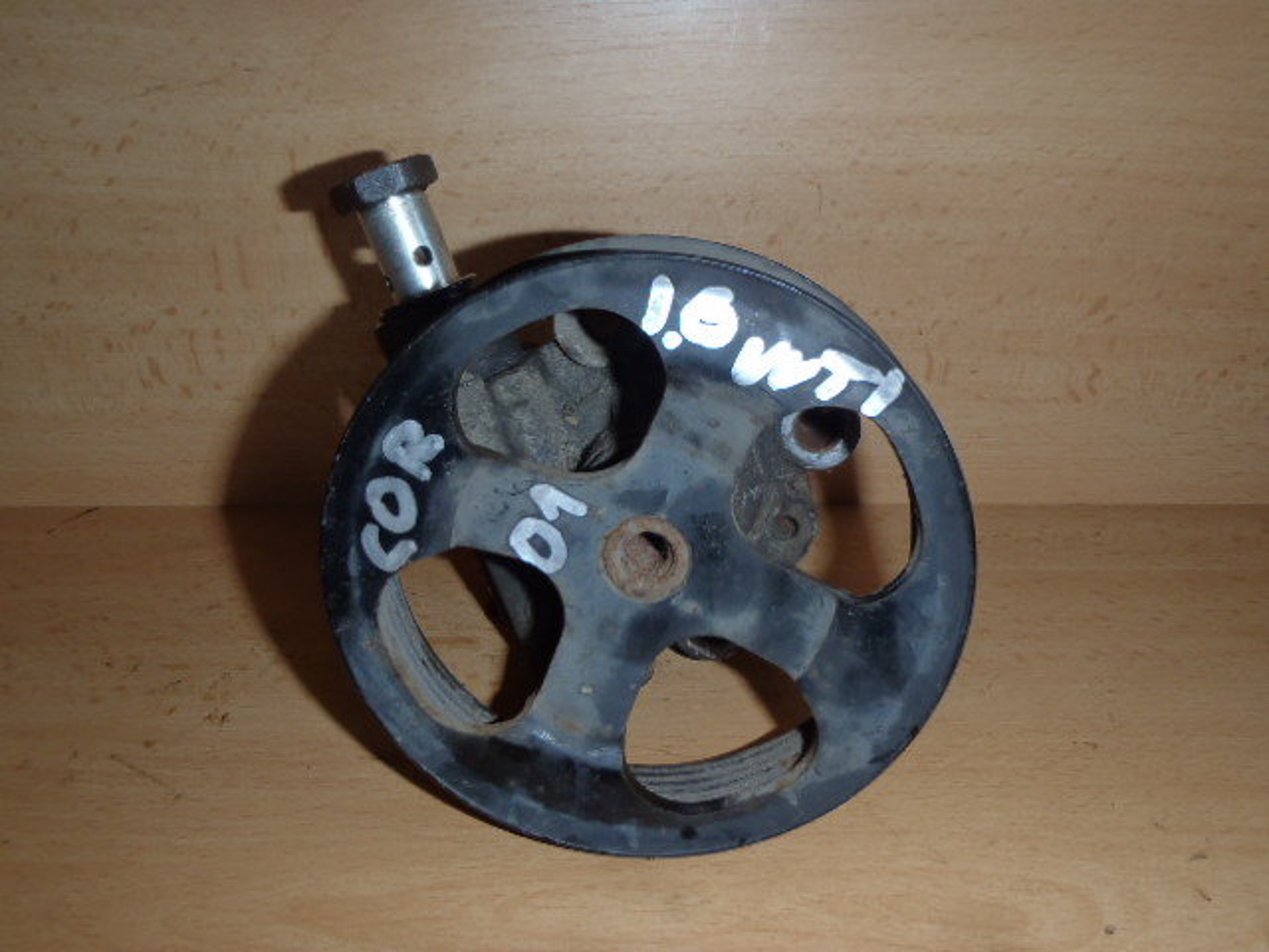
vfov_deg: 49.7
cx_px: 634
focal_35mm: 28
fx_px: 1026
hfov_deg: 63.4
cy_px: 476
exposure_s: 1/30
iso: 100
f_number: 3.9
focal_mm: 5
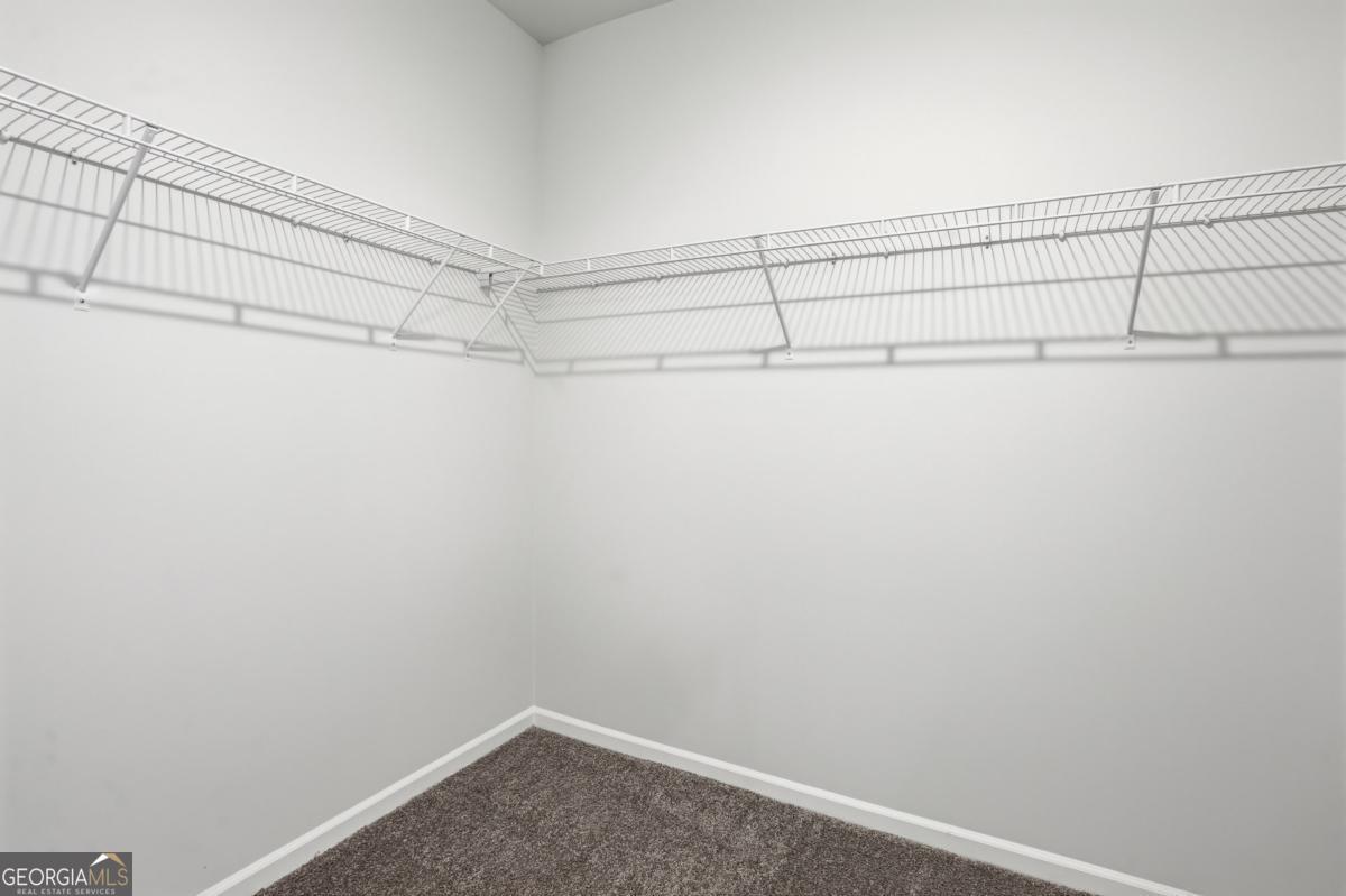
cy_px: 448
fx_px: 598
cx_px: 673
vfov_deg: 73.7
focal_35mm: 16
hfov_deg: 96.8
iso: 320
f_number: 9
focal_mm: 16
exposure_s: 1/25
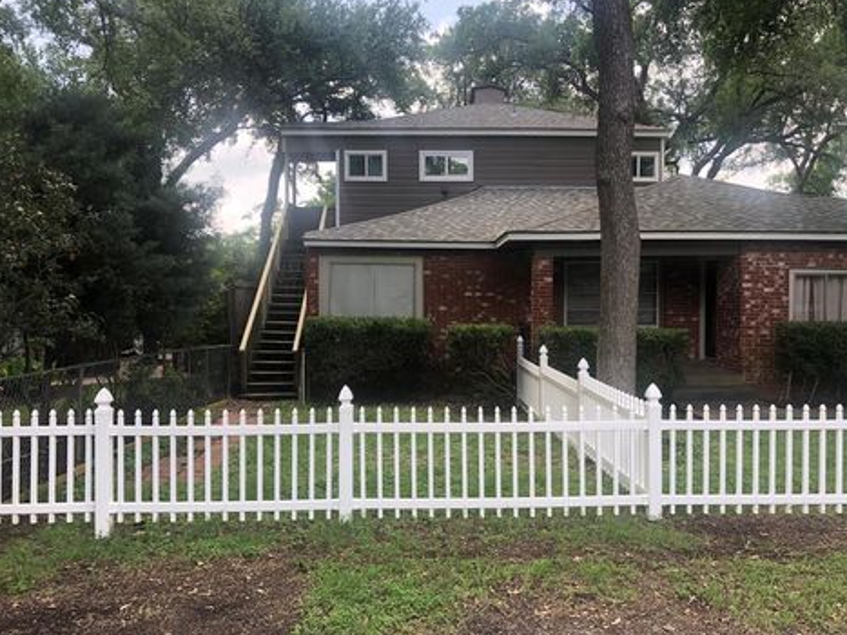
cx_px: 444
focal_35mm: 30
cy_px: 318
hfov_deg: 59.9
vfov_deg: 46.8
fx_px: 734
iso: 20
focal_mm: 4
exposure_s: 1/277
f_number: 1.8
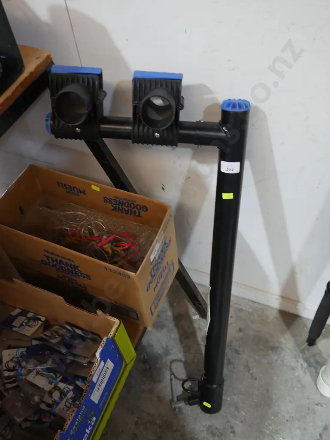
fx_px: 457
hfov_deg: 39.7
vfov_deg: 51.3
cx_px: 165
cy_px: 220
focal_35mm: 36
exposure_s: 1/60
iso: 1000
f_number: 4
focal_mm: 18
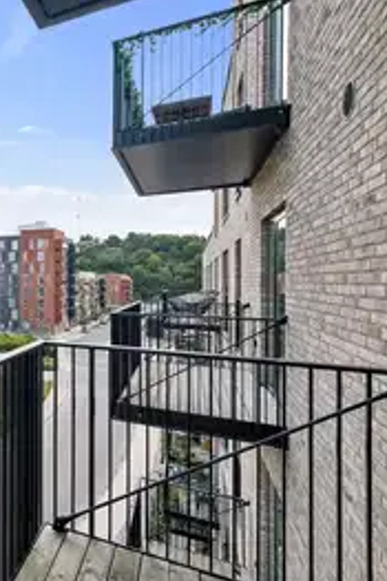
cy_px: 274
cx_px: -40
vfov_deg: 73.7
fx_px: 387
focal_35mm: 24
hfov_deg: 41.9
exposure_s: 1/640
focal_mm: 10
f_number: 8
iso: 500
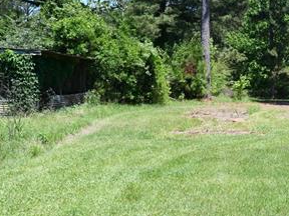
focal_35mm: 77
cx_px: 313
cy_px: 107
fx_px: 643
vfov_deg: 19.1
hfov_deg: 23.8
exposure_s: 1/250
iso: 200
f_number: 8
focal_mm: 24
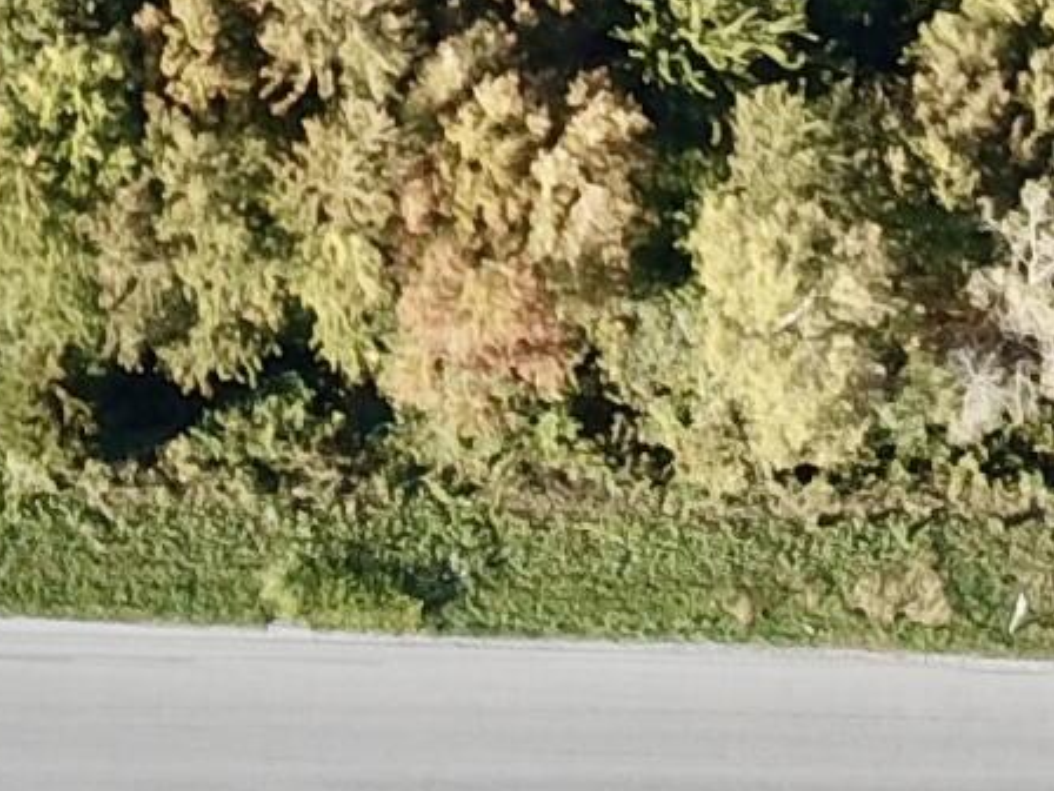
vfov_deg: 7.4
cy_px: -1674
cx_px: 106
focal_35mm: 174
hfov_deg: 11.3
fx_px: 5298
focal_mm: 4.73
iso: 100
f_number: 2.2
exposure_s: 1/385
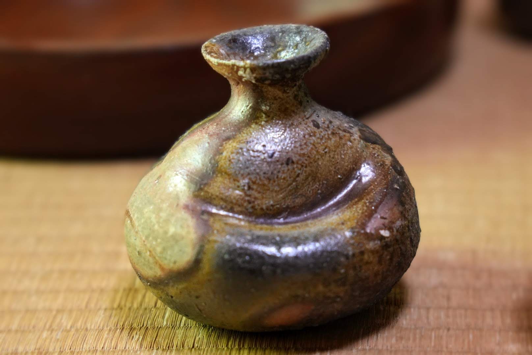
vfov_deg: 13.1
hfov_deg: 19.4
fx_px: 1553
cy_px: 178
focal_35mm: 105
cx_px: 266
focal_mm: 70
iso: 1600
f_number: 2.8
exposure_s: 1/160
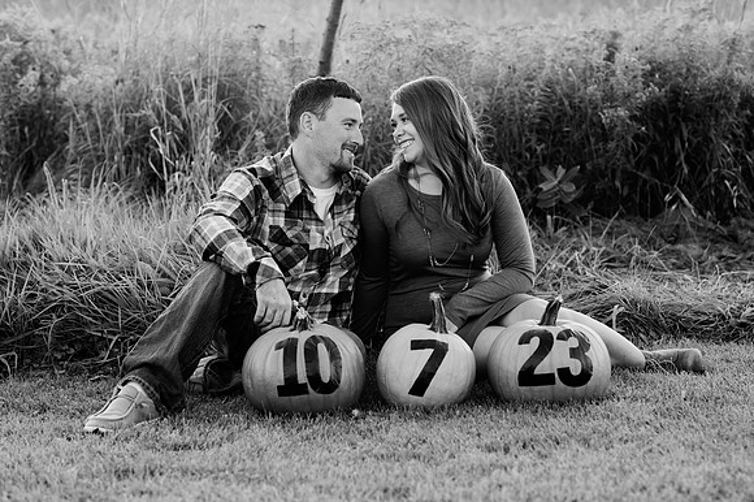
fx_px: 1779
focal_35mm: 85
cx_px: 377
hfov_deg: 23.9
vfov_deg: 16.1
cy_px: 251
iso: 400
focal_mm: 85
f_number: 4.5
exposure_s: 1/250
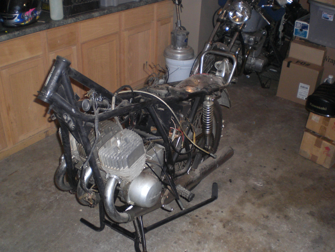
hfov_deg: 49.0
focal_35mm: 38
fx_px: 368
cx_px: 168
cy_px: 126
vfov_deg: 37.7
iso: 200
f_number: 3.1
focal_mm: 6.3
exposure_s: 1/30
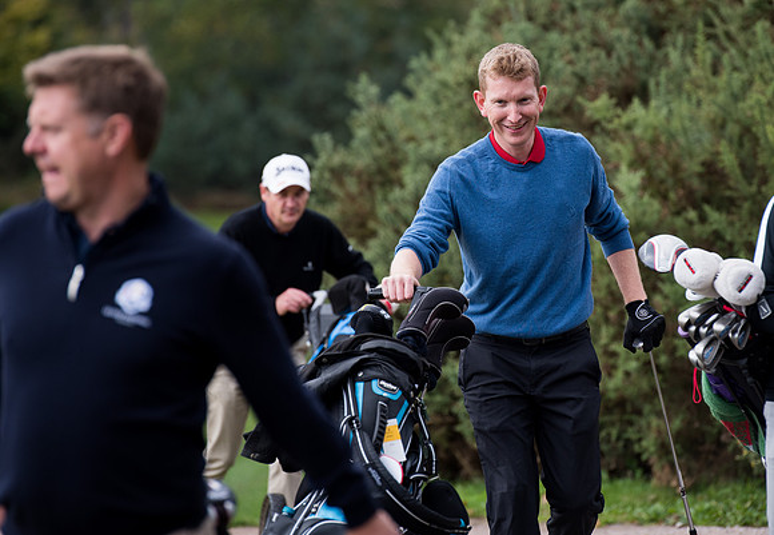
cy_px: 217
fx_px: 5363
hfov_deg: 8.3
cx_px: 475
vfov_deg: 5.7
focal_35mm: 247
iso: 400
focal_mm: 200
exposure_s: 1/1250
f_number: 4
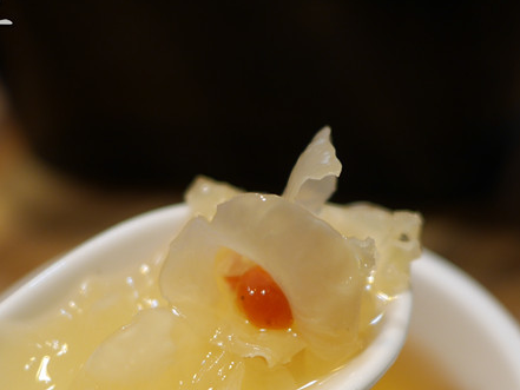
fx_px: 1022
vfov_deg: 20.8
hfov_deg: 28.5
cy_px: 398
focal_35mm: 68
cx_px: 231
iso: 200
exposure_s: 1/60
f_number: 1.7
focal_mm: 15
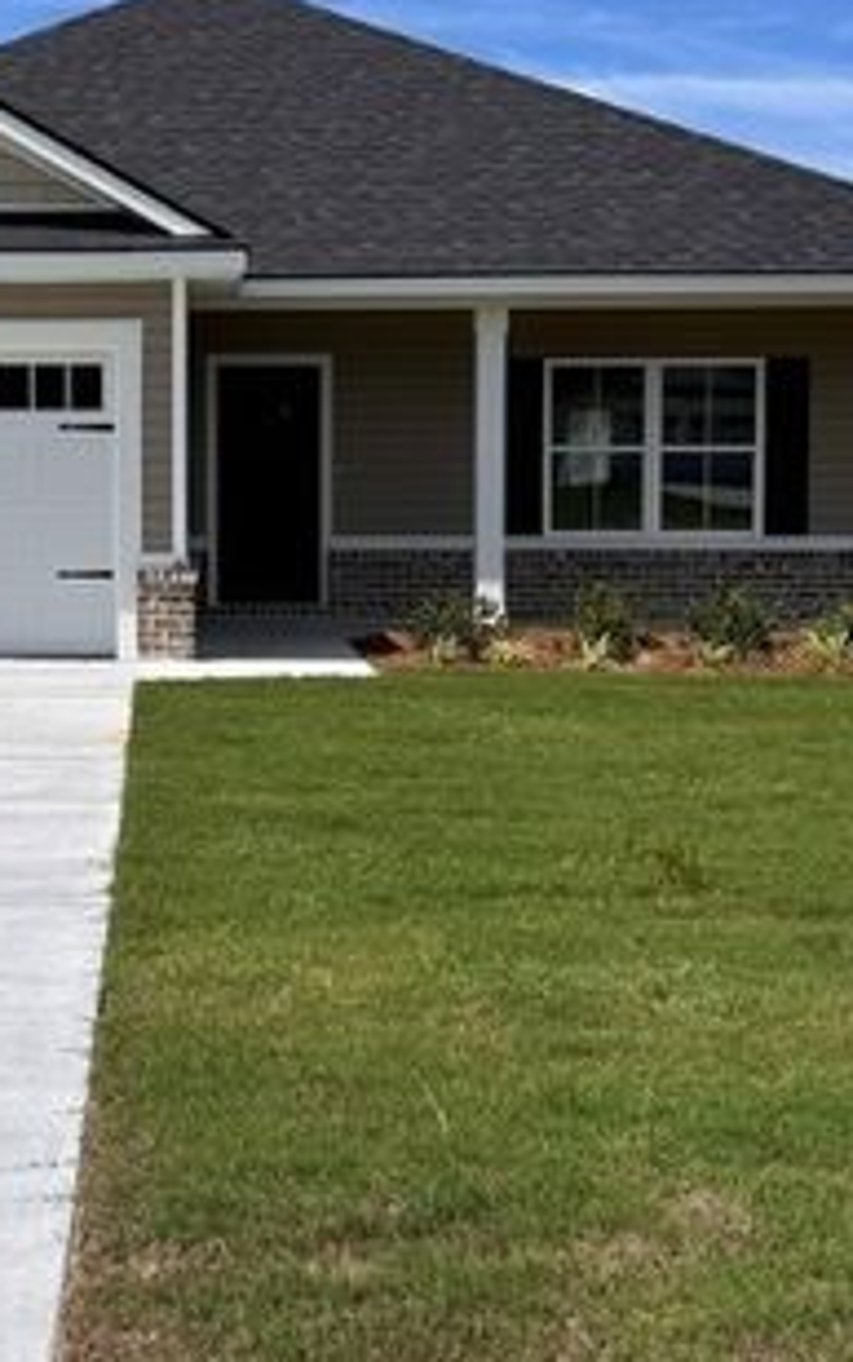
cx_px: 199
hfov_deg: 23.3
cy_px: 520
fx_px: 2042
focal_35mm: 55
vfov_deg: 36.7
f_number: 1.78
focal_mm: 6.86
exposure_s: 1/8929
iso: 80
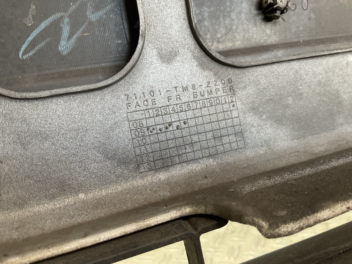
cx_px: 176
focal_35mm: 29
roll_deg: +9.6
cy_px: 132
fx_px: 295
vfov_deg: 48.2
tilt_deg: -13.5
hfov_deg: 61.7
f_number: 1.8
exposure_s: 1/50
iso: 40
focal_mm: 3
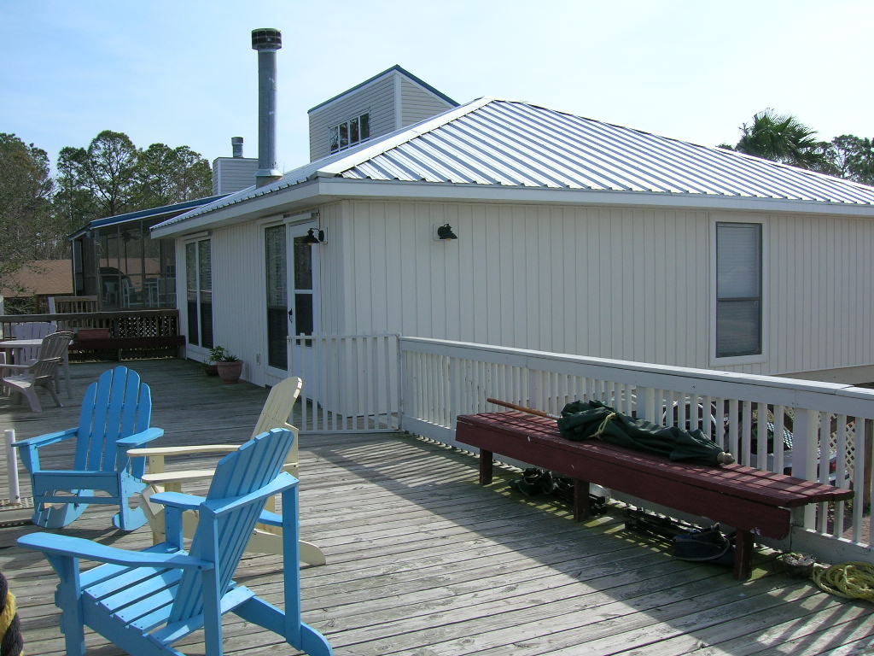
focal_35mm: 34
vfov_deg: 41.8
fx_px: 858
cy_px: 328
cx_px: 437
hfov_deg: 54.0
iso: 50
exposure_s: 1/432
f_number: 4.9
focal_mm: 5.7
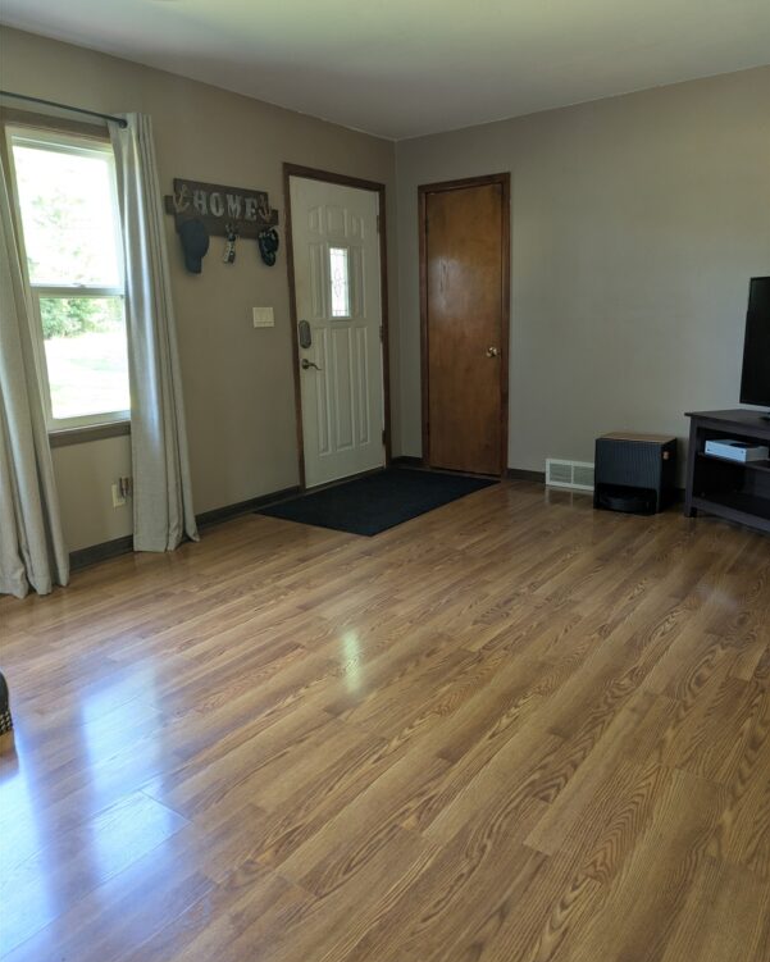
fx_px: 712
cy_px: 461
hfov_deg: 56.8
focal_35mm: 25
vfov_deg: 68.1
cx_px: 385
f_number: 1.85
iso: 144
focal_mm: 6.81
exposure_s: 1/40
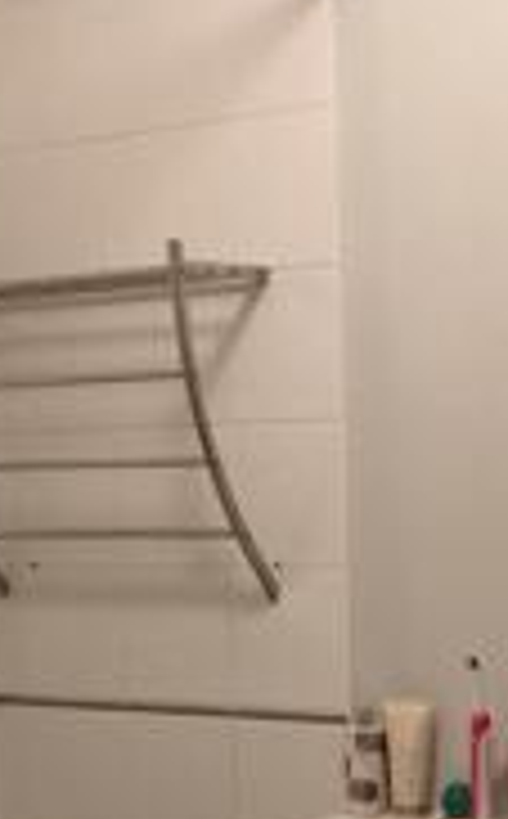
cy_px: 790
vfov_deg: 26.6
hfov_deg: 17.4
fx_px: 1647
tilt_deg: -10.1
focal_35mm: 74
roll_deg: +2.9
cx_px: 382
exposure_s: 1/33
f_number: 2.2
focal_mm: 4.15
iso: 200
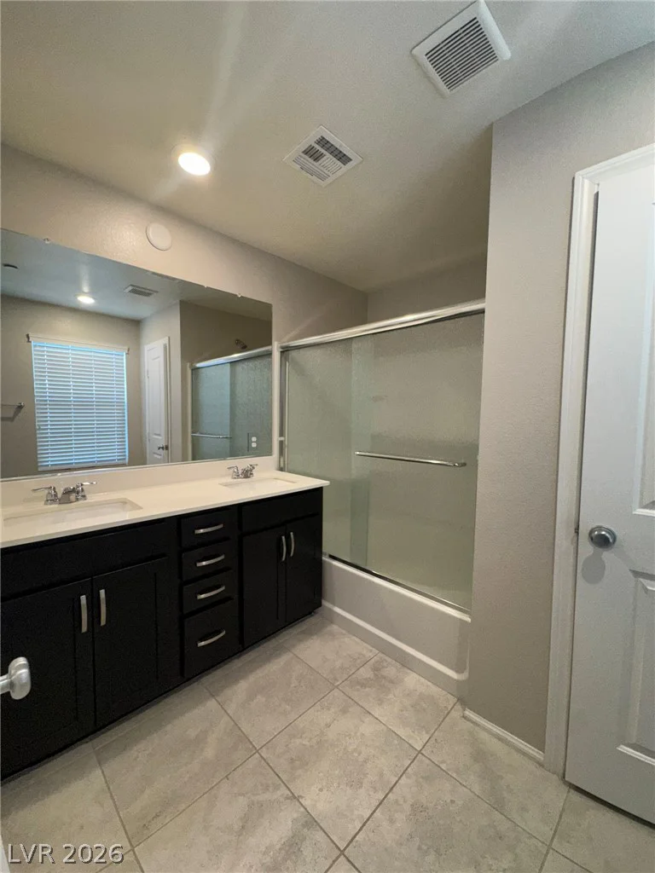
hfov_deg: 85.7
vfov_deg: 102.1
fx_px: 353
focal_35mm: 14
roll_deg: -0.7
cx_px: 328
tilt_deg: -4.3
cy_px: 436
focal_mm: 2.22
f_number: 2.2
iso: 320
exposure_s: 1/120
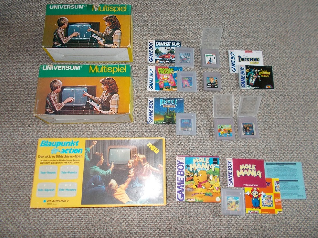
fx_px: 248
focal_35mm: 27
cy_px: 117
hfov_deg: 65.3
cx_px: 163
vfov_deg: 51.3
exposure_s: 1/25
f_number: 3.2
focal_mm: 4.6
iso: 200
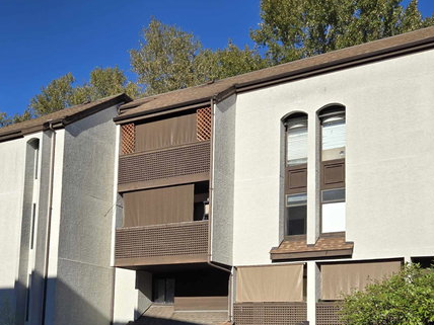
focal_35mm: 43
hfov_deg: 43.8
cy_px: 287
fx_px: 539
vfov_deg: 32.1
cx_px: 195
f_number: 1.8
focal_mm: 5.4
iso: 25
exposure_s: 1/2180
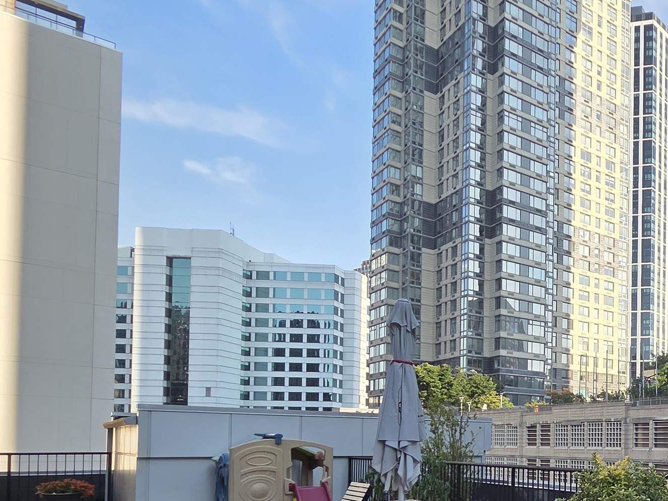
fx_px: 579
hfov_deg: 46.3
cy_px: 437
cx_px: 716
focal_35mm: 30
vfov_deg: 43.3
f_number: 2.2
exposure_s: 1/673
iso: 50
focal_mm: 2.2
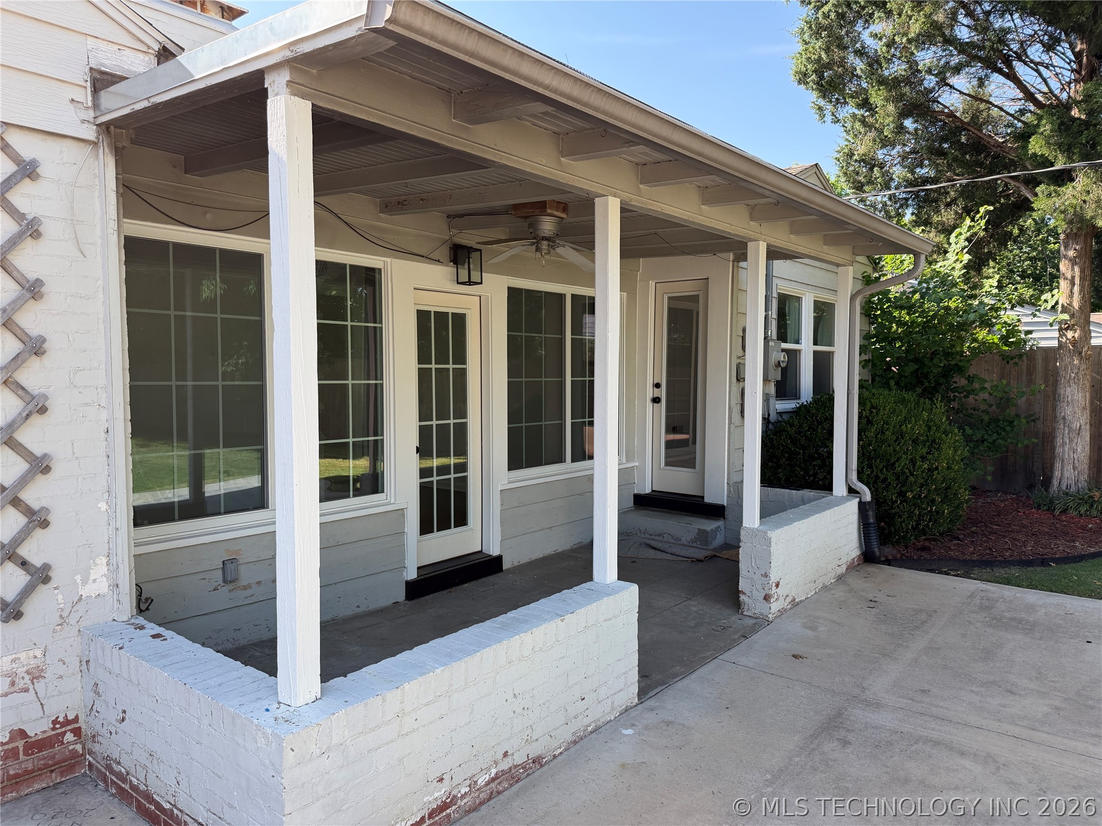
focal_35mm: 24
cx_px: 551
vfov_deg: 56.8
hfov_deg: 71.6
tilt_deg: -3.3
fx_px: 764
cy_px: 413
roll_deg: +0.3
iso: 100
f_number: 1.78
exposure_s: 1/1005
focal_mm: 6.76
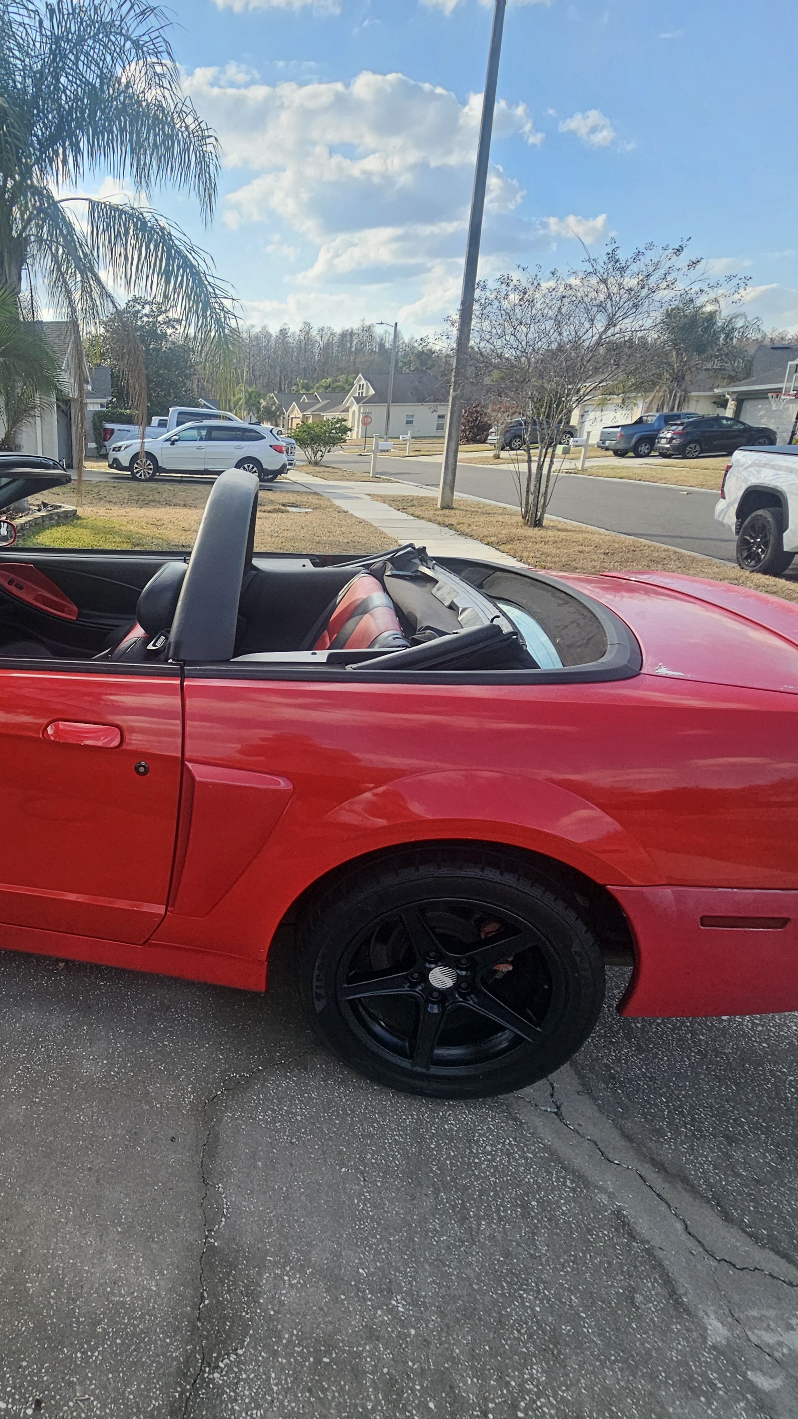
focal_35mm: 19
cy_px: 709
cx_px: 137
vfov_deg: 89.6
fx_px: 715
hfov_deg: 53.6
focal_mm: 2.2
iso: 50
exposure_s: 1/997
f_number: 2.2
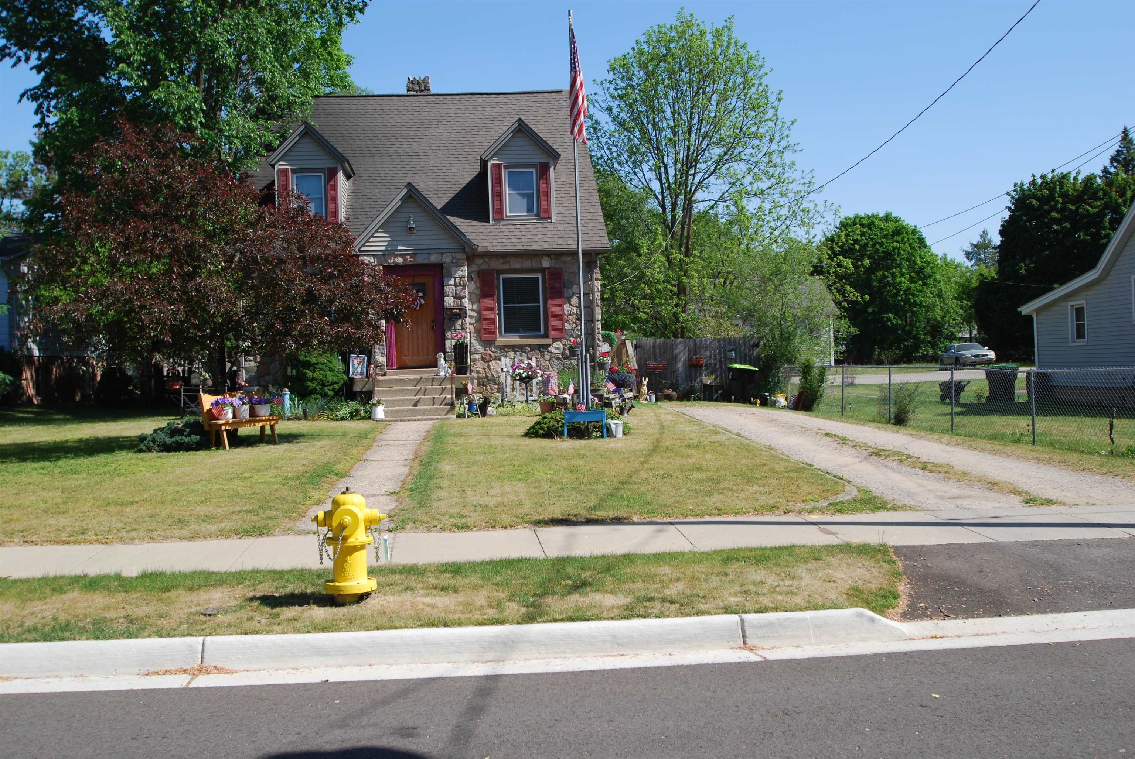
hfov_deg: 53.1
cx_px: 568
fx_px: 1136
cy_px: 380
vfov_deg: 37.0
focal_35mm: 36
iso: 100
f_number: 7.1
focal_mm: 24
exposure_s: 1/200
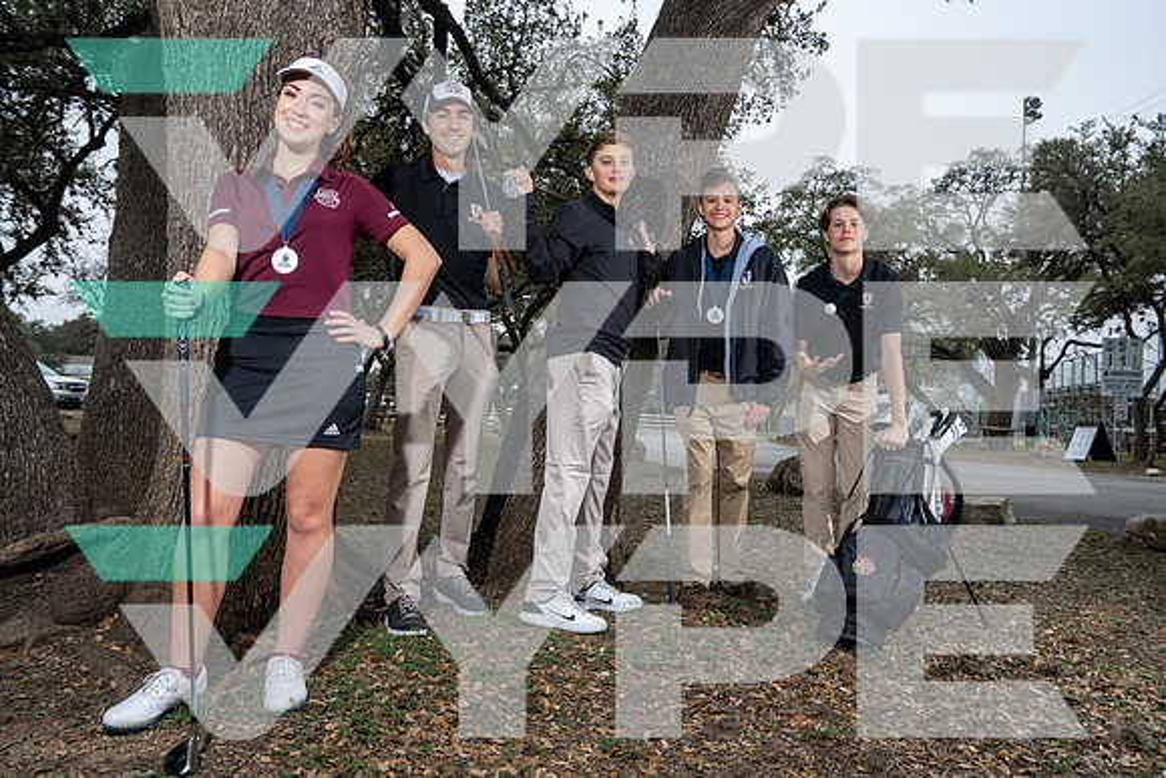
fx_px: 939
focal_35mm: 29
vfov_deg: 45.0
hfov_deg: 63.6
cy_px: 389
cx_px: 583
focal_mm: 29
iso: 100
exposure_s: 1/125
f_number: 6.3
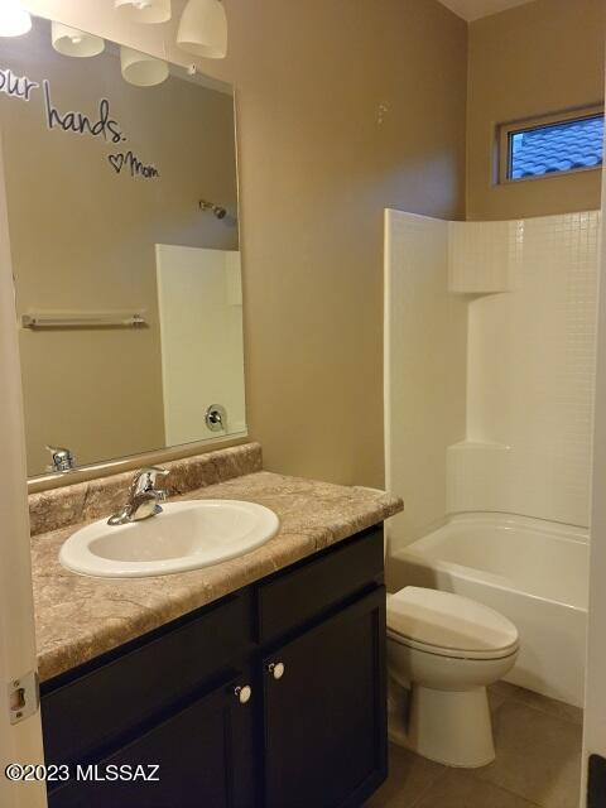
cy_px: 404
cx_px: 303
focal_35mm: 28
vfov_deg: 63.4
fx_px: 654
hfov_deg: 49.7
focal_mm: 5.9
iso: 400
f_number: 2
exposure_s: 1/40
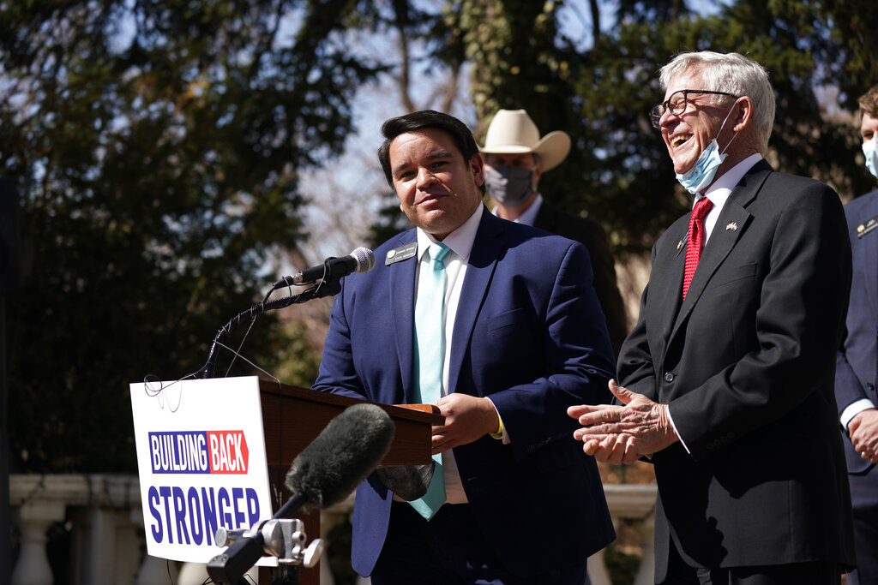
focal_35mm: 126
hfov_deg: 16.3
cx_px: 439
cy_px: 292
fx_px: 3073
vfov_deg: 10.9
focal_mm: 126
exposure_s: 1/1250
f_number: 5
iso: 200
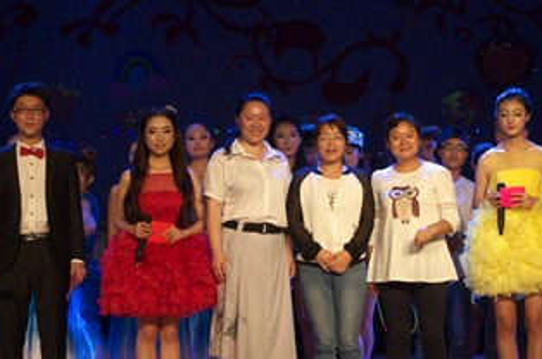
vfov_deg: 10.9
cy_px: 154
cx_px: 249
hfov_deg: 16.4
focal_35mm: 125
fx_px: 1878
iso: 3200
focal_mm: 32.5
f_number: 4
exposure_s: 1/1000
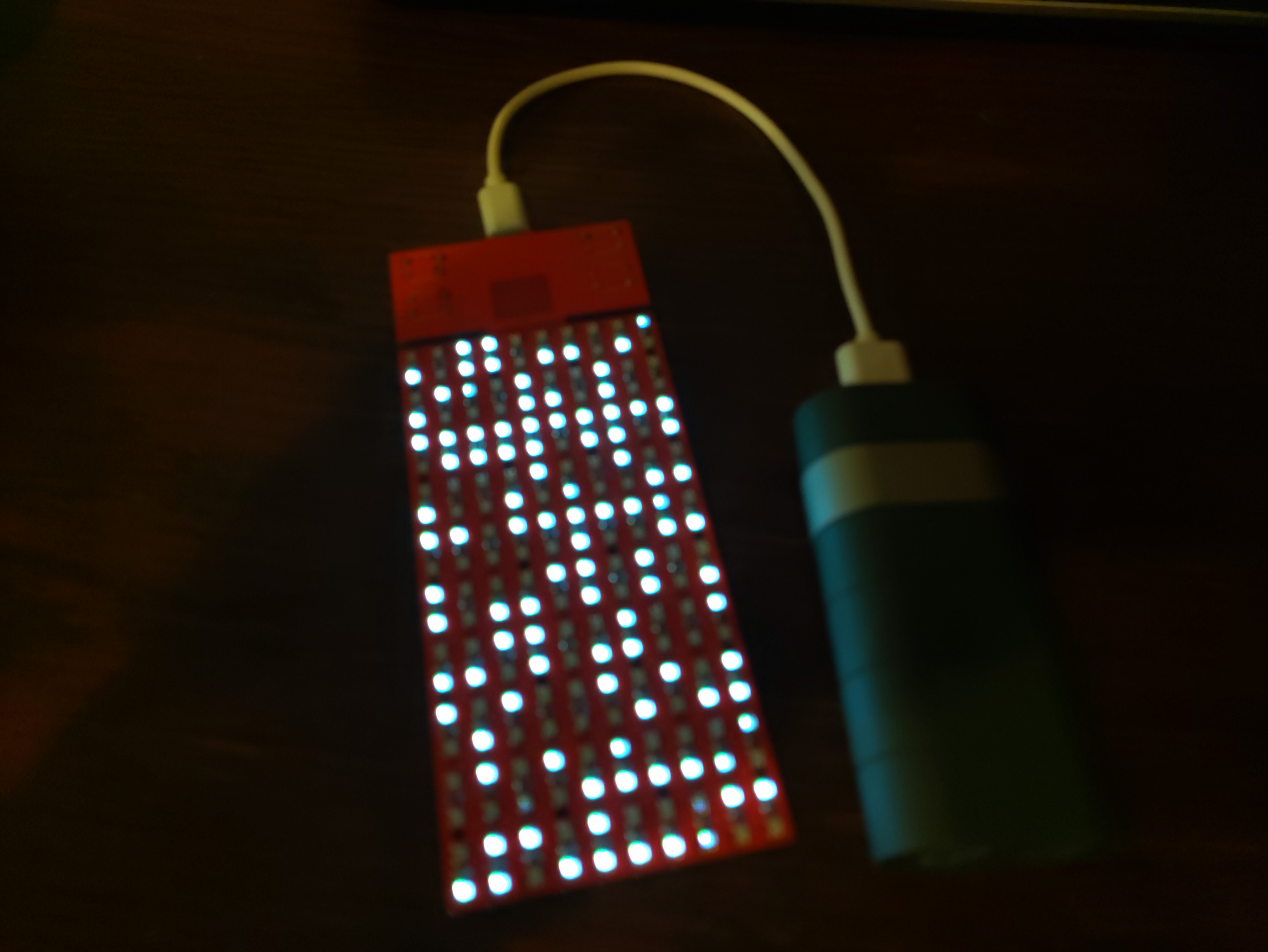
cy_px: 476
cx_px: 634
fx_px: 916
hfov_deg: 69.4
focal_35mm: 25
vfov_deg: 54.9
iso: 913
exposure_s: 1/17
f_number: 1.89
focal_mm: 5.43
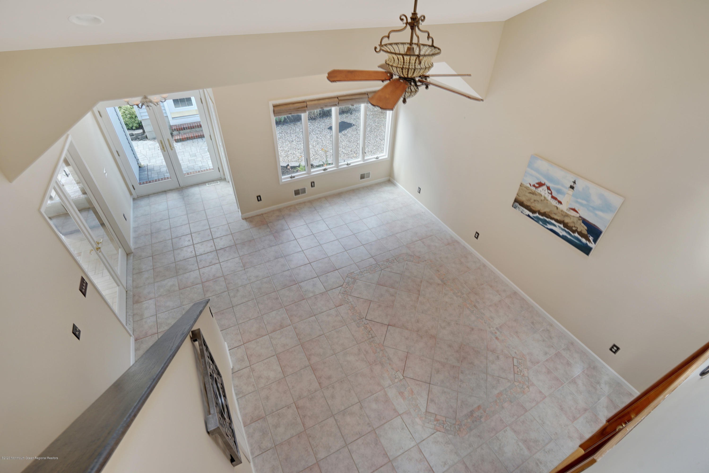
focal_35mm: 16
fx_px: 315
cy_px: 236
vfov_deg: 73.7
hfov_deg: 96.7
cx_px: 354
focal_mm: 16
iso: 200
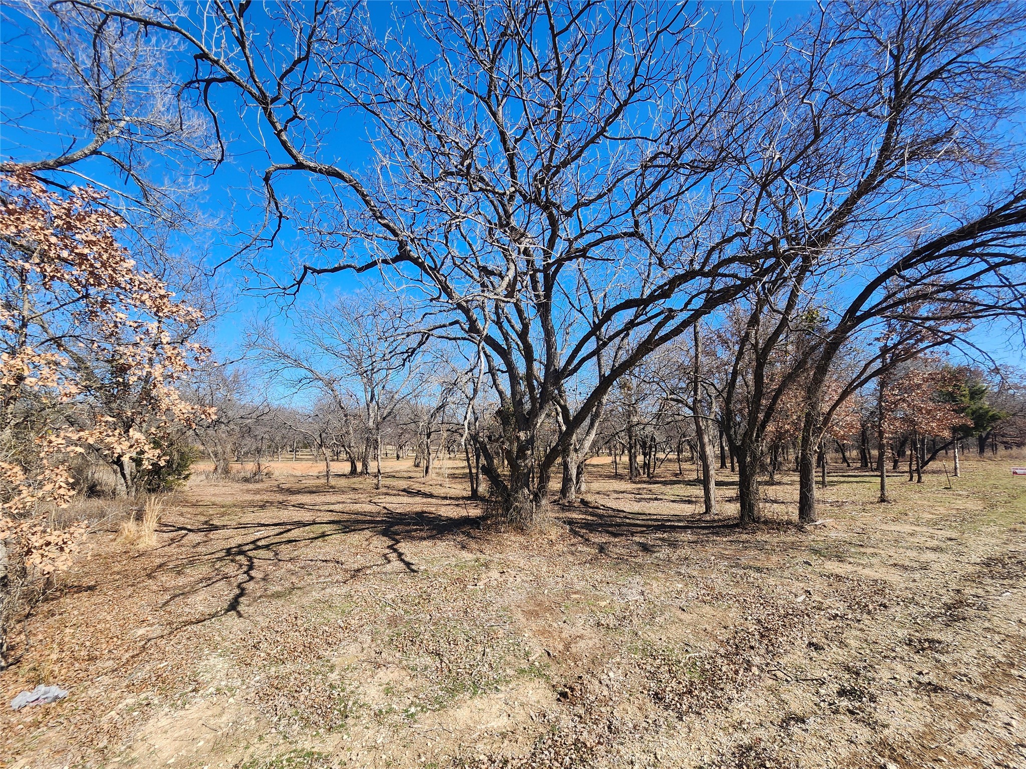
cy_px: 384
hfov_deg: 106.2
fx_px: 385
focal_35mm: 13
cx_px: 513
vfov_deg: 89.9
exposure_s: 1/873
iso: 40
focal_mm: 1.74
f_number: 2.2
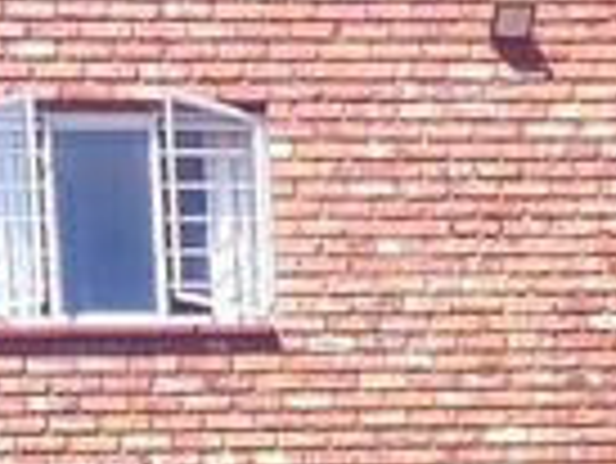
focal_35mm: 76
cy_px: 969
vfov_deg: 15.1
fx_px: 1354
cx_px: 364
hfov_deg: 25.6
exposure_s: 1/769
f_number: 1.9
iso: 100
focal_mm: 2.2
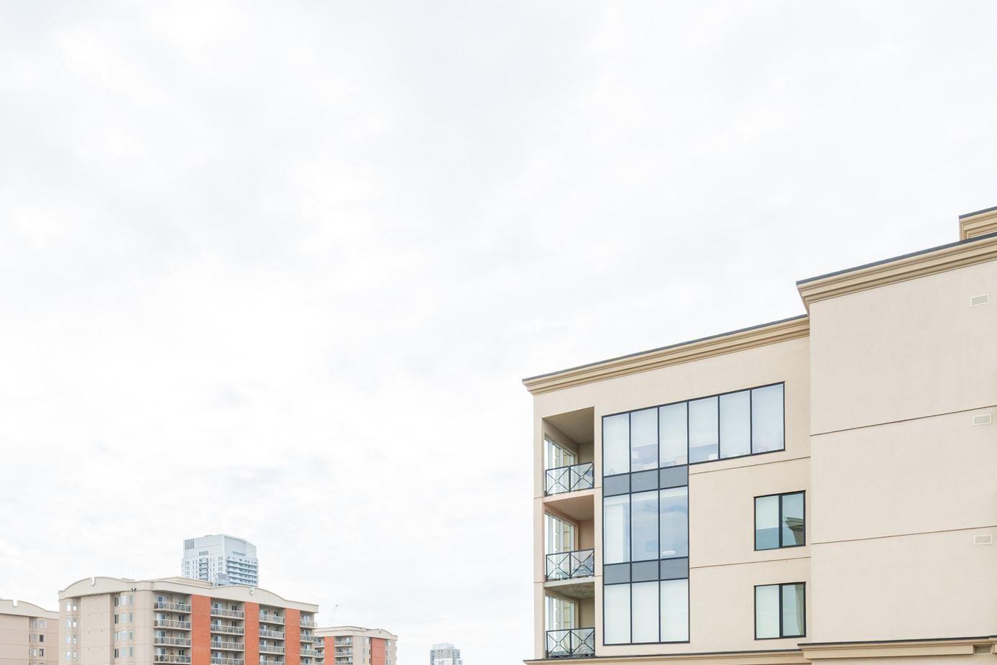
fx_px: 859
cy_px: 692
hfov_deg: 59.3
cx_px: 357
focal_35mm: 31
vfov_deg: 37.1
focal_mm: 14
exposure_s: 1/200
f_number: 10
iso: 200
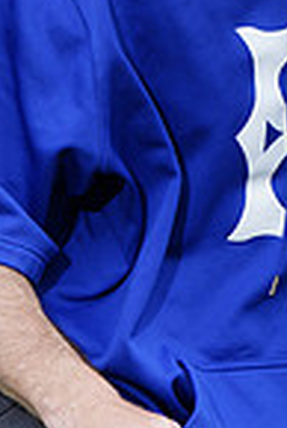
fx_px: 5630
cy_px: -177
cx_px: 380
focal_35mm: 472
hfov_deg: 2.9
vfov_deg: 4.3
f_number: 6.3
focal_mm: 118
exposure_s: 1/250
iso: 100
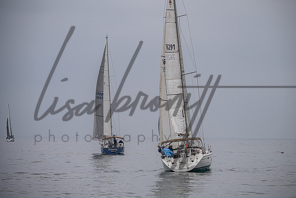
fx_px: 1685
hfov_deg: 10.0
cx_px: 158
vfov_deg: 6.7
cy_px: 104
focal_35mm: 205
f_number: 5.6
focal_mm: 190
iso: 400
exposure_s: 1/5000
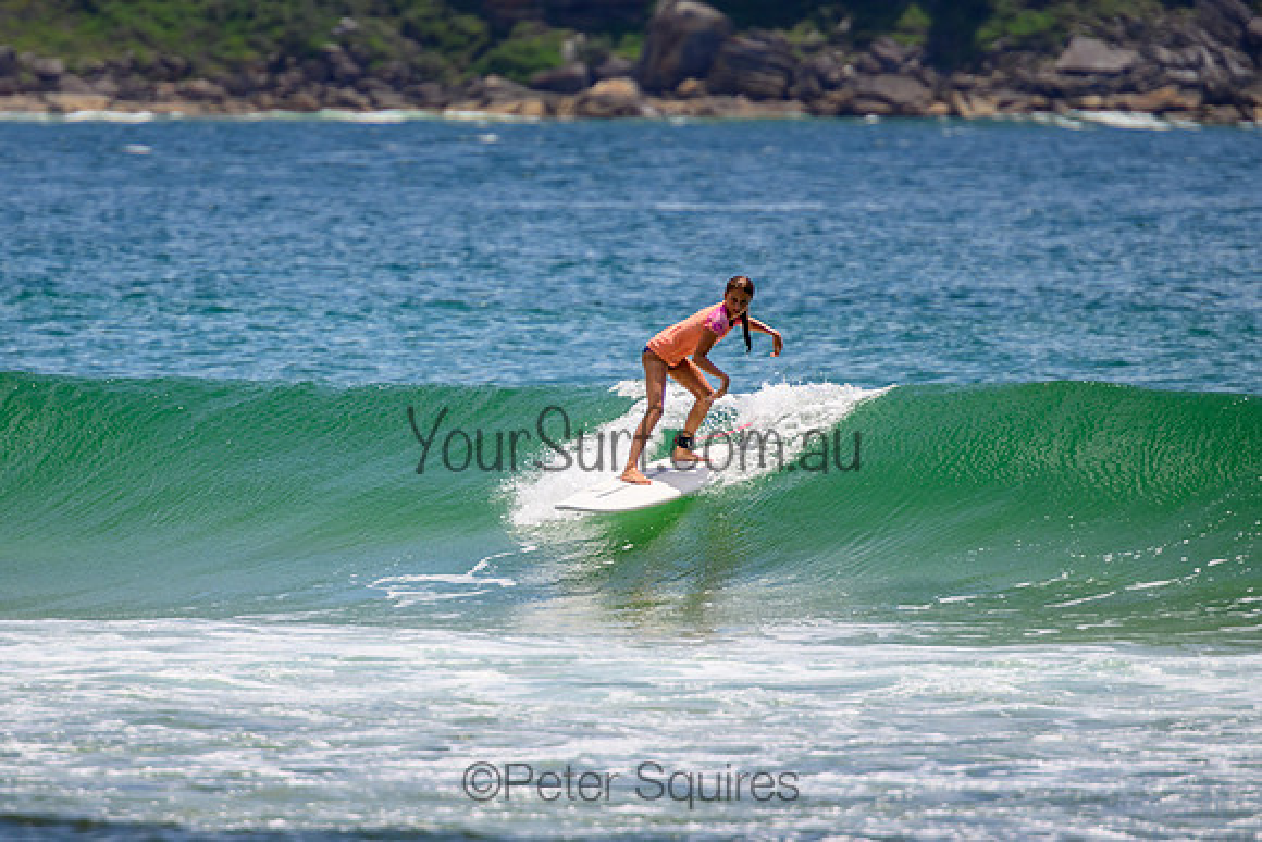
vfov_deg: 2.5
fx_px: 19280
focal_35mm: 550
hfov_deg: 3.7
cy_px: 476
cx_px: 434
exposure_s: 1/2000
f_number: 5.6
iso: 280
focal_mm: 400
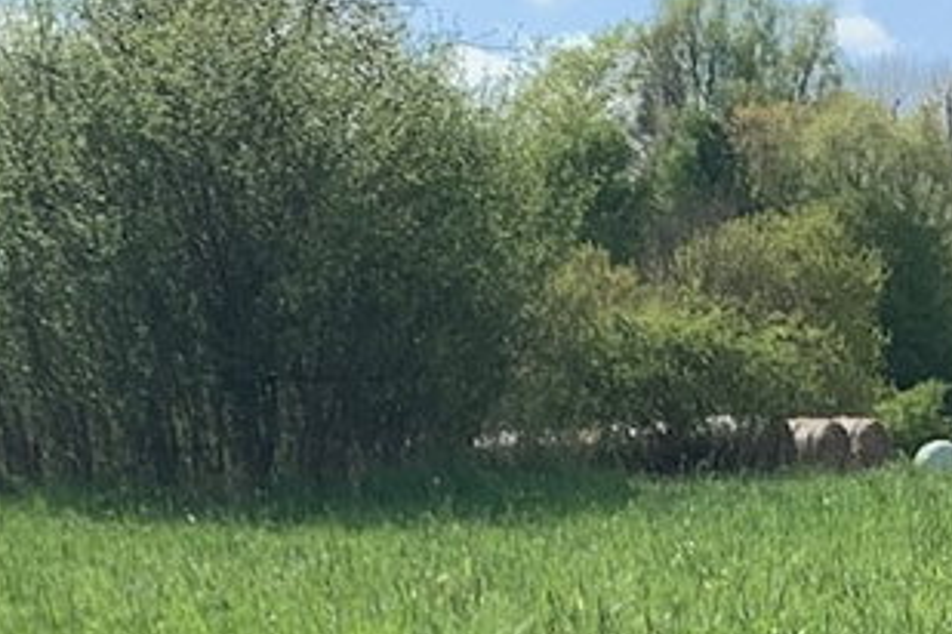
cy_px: 1256
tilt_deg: -18.4
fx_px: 2776
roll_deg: +2.2
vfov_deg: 11.7
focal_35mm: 105
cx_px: 228
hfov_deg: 19.3
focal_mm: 4.25
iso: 25
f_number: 1.8
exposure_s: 1/1205
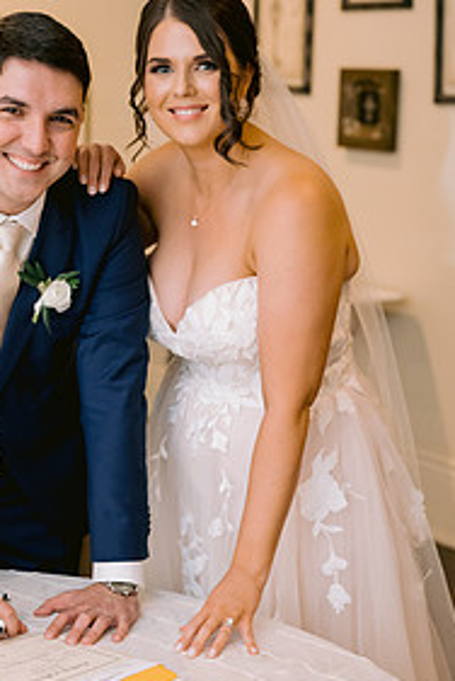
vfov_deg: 25.3
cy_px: 291
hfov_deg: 17.0
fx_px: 1513
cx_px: 94
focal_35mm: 80
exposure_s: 1/160
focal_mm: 50
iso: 1250
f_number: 2.8
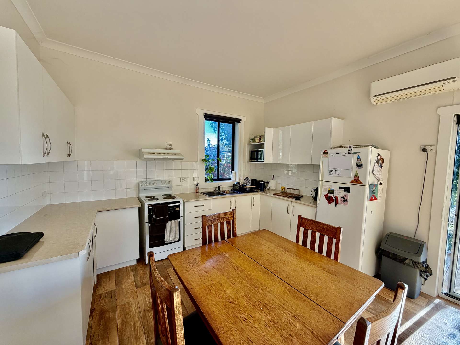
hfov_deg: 102.1
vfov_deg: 85.7
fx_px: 186
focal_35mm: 14
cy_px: 172
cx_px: 230
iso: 100
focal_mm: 2.22
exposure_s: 1/121
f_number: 2.2
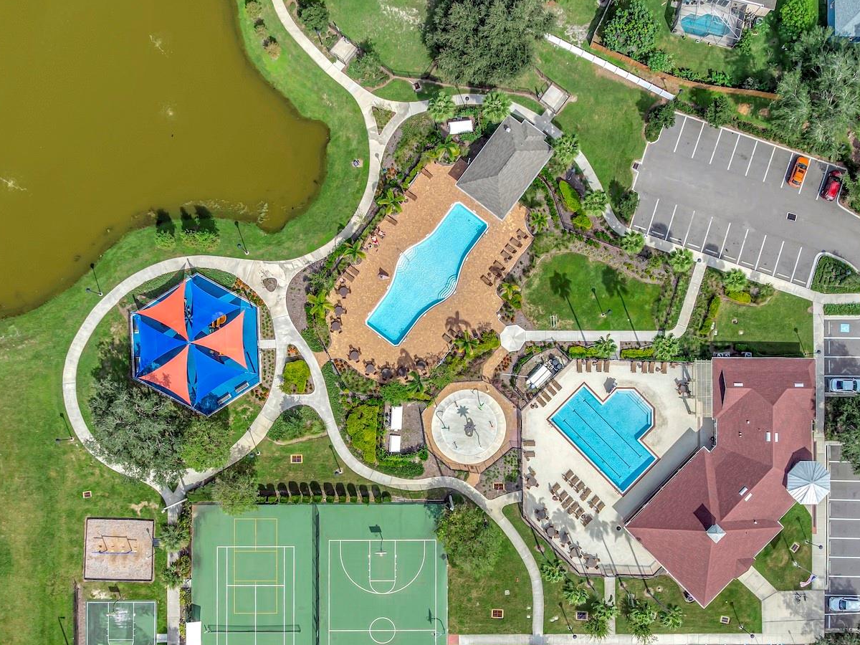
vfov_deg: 43.6
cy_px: 427
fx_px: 795
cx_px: 452
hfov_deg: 56.8
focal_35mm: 32
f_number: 2.8
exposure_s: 1/2000
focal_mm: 12.29
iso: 100
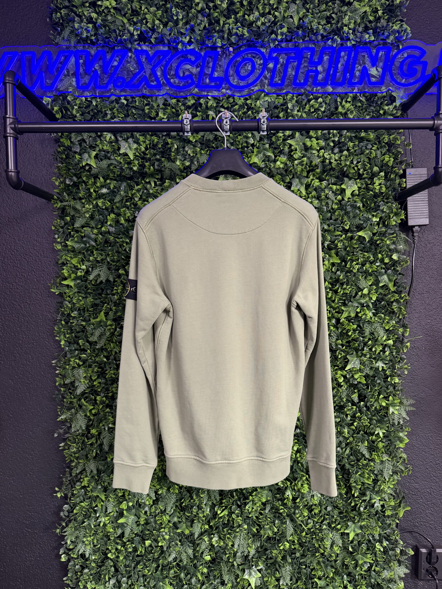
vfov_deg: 69.4
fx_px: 426
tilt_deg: -2.7
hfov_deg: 54.9
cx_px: 226
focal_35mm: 25
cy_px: 302
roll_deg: +0.1
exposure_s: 1/51
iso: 320
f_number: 1.78
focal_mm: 6.76
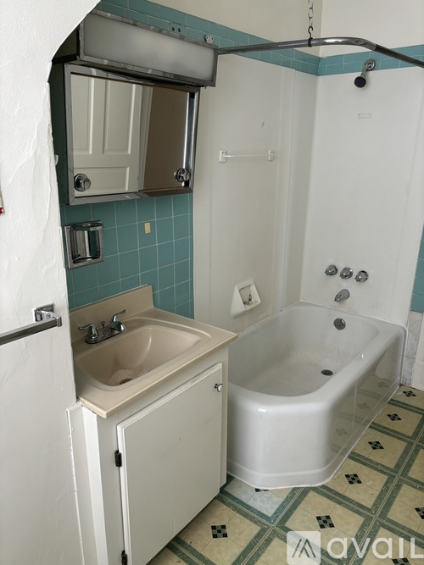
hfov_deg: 53.0
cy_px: 282
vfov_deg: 67.3
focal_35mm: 26
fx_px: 425
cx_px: 212
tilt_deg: -18.2
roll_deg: -0.7
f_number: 1.6
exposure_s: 1/121
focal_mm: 5.96
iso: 100
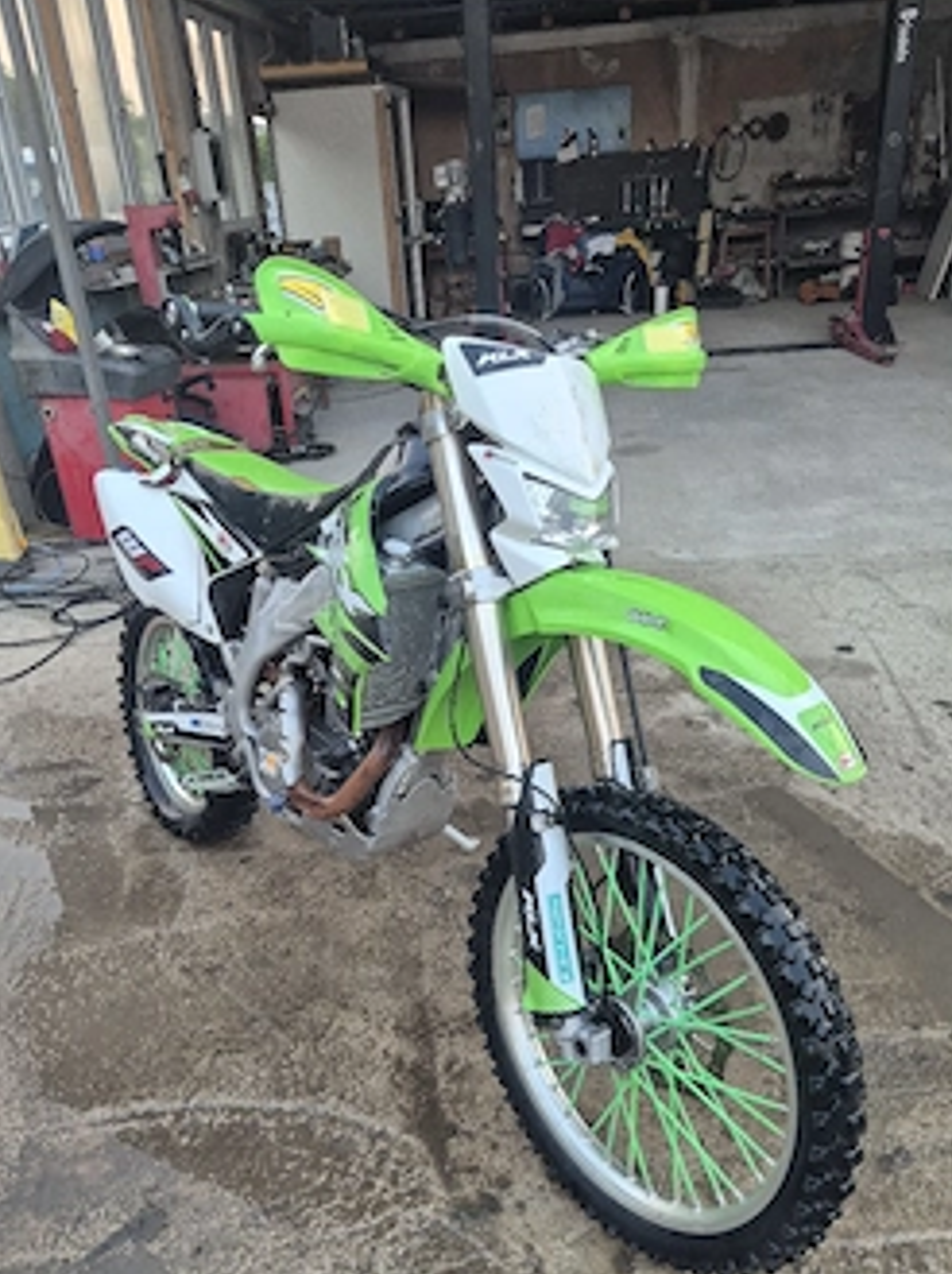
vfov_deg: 63.1
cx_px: 453
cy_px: 747
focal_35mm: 28
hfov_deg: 49.6
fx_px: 1029
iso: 160
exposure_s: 1/100
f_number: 1.8
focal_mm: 5.4
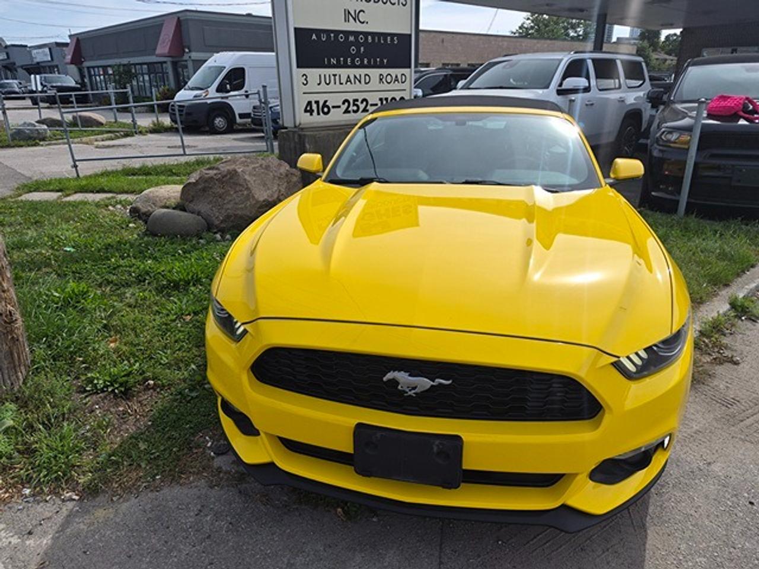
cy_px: 284
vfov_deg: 58.9
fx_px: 504
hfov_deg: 73.9
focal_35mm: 23
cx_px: 380
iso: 80
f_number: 1.8
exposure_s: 1/6560
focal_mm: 5.4
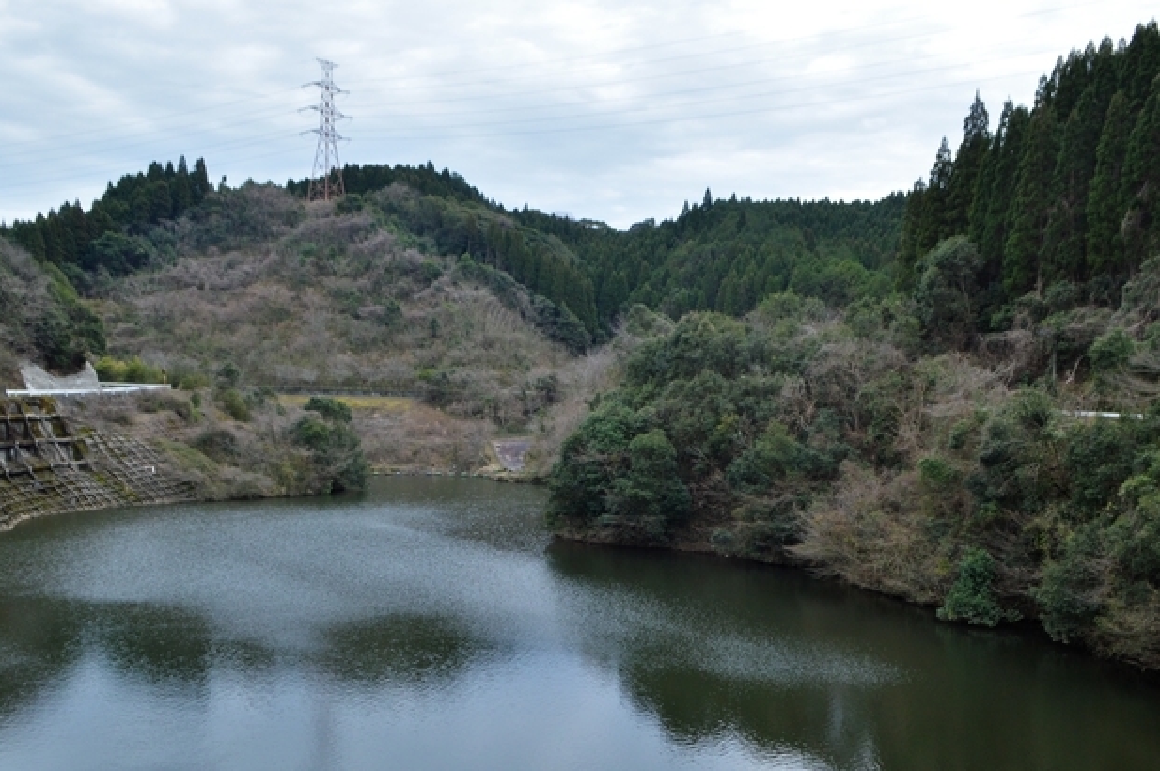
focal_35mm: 35
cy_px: 466
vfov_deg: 37.6
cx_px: 607
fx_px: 1127
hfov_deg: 54.5
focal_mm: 18
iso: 400
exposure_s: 1/100
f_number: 5
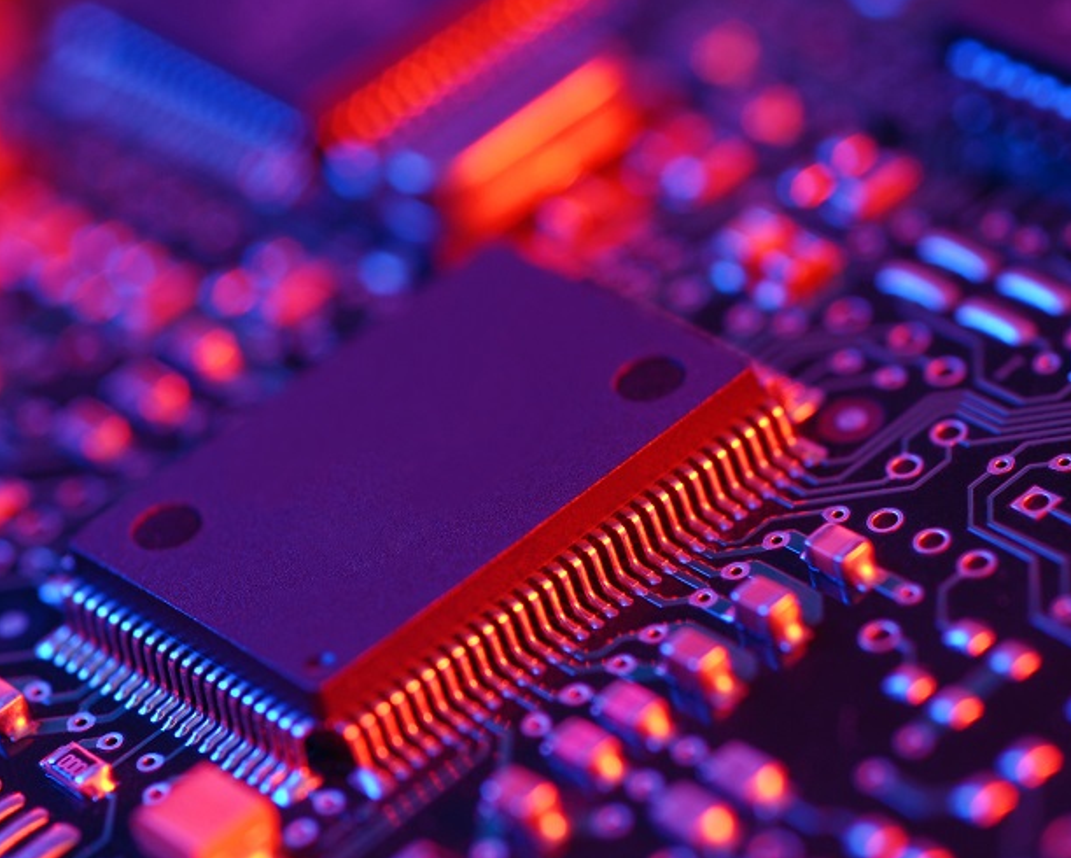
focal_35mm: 116
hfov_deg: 16.6
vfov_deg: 13.3
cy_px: 482
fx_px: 3678
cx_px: 588
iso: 100
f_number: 6.3
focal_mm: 60
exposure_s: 1/160
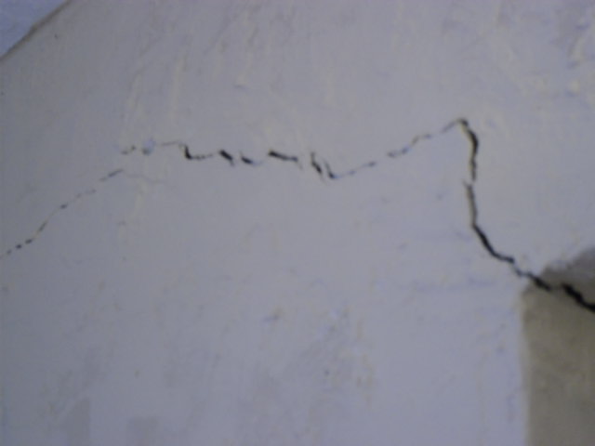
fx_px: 1530
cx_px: 298
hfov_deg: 22.0
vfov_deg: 16.6
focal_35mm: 89
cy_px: 223
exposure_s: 1/6
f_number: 5.1
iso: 200
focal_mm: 15.7
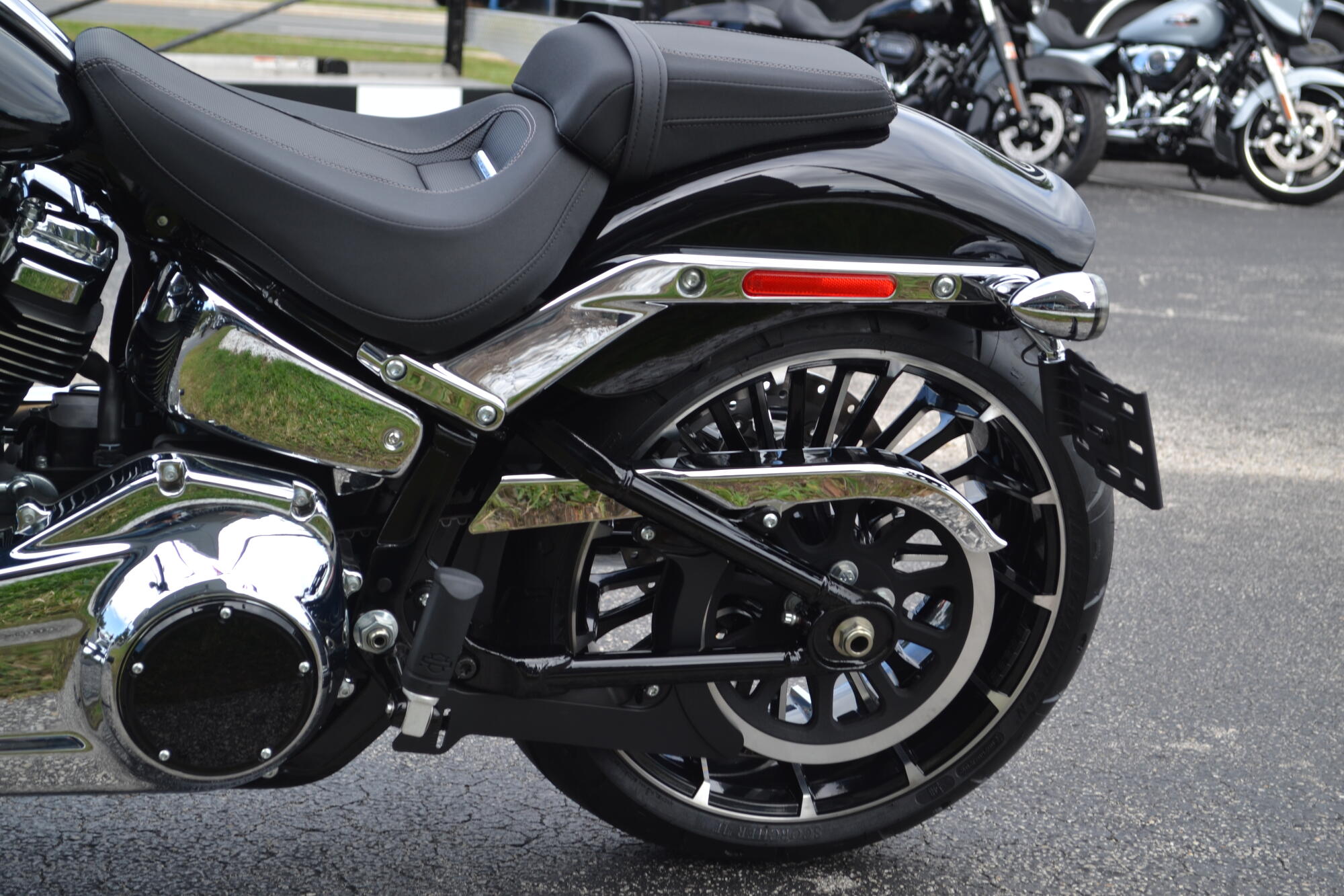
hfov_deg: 29.2
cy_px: 448
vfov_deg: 19.7
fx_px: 2576
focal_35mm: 69
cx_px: 672
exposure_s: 1/160
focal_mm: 46
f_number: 6.3
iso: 100
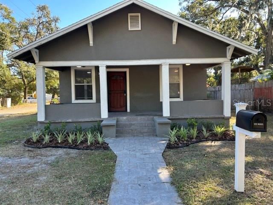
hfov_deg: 67.3
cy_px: 102
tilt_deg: -2.2
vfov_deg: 53.1
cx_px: 136
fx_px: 205
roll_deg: +1.8
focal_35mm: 26
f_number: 1.5
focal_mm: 5.7
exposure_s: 1/327
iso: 50
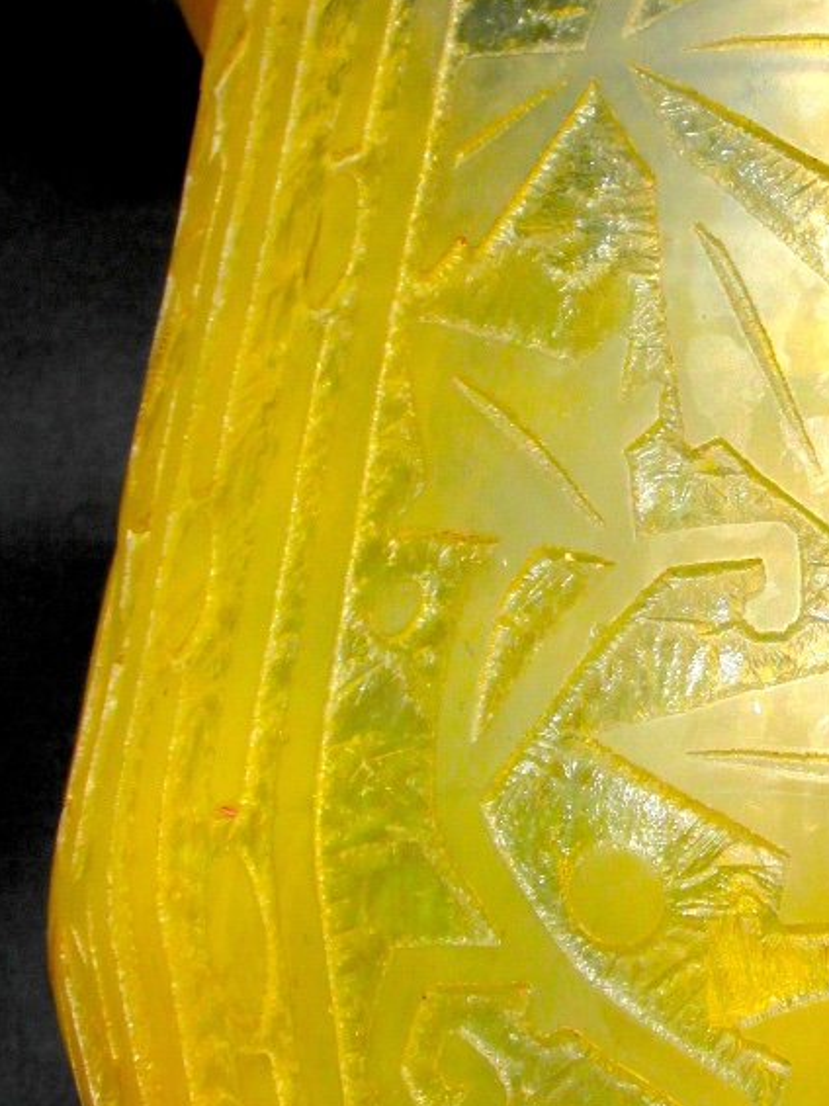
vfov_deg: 22.5
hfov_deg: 16.6
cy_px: 512
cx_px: 811
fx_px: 2780
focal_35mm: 87
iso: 80
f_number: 5.8
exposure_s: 1/750
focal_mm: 6.8
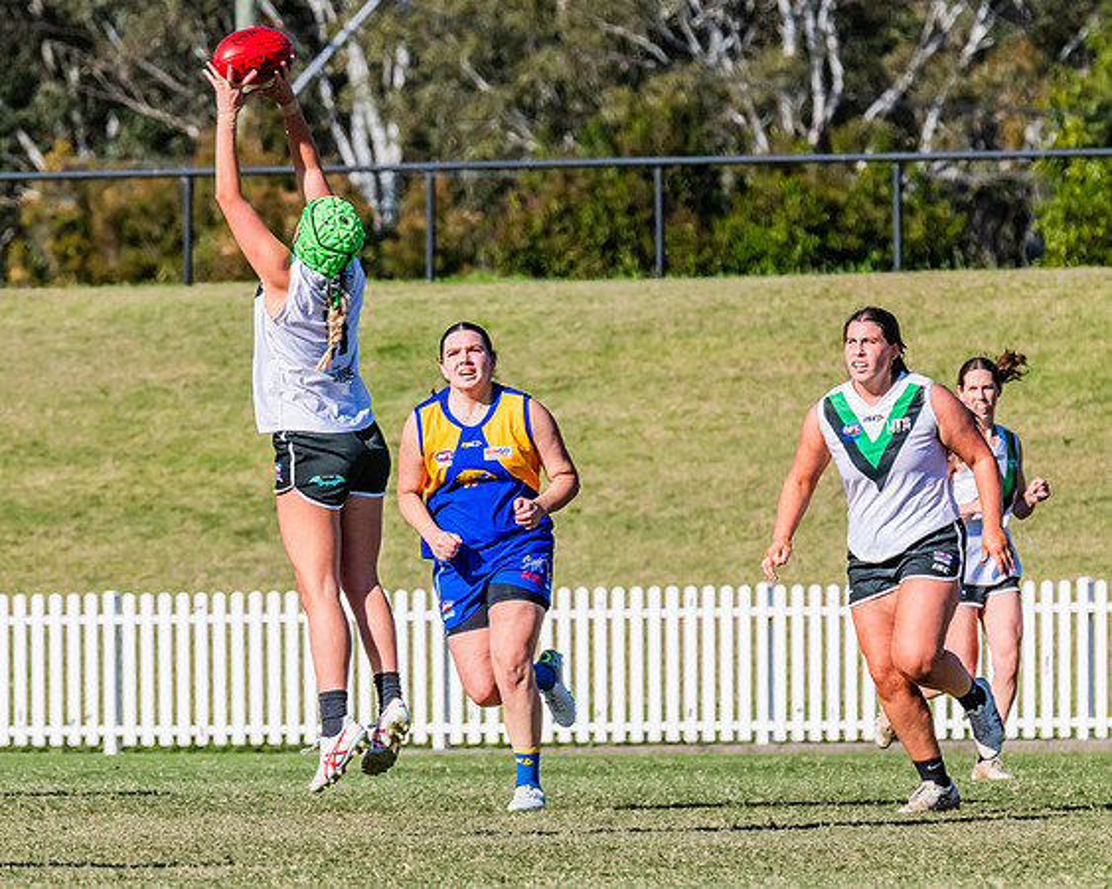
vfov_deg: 2.9
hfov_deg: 3.7
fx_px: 17271
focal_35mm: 525
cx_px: 244
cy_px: 389
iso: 640
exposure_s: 1/1250
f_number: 11
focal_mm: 330
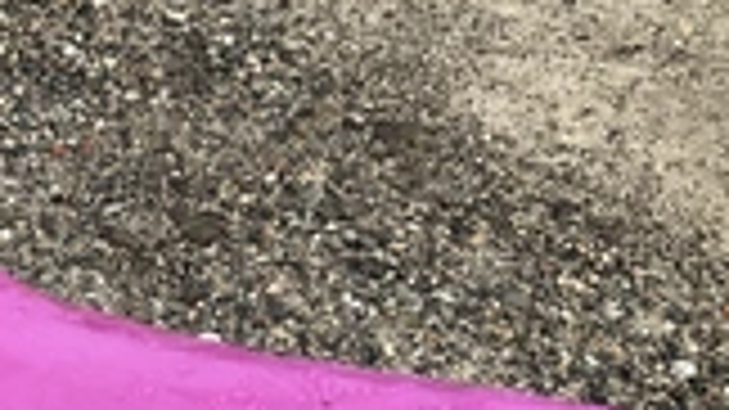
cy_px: 541
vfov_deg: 14.8
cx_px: -54
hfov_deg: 25.4
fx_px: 1507
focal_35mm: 78
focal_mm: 3
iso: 64
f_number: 1.8
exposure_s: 1/109
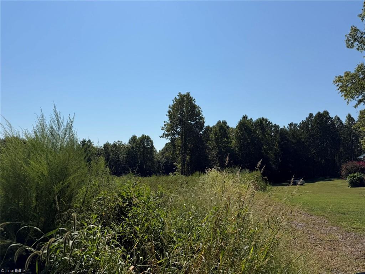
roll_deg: -1.0
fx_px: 253
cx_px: 182
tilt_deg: +6.5
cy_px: 137
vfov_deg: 56.8
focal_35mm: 24
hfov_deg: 71.6
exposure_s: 1/10309
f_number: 1.78
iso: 80
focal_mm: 6.76
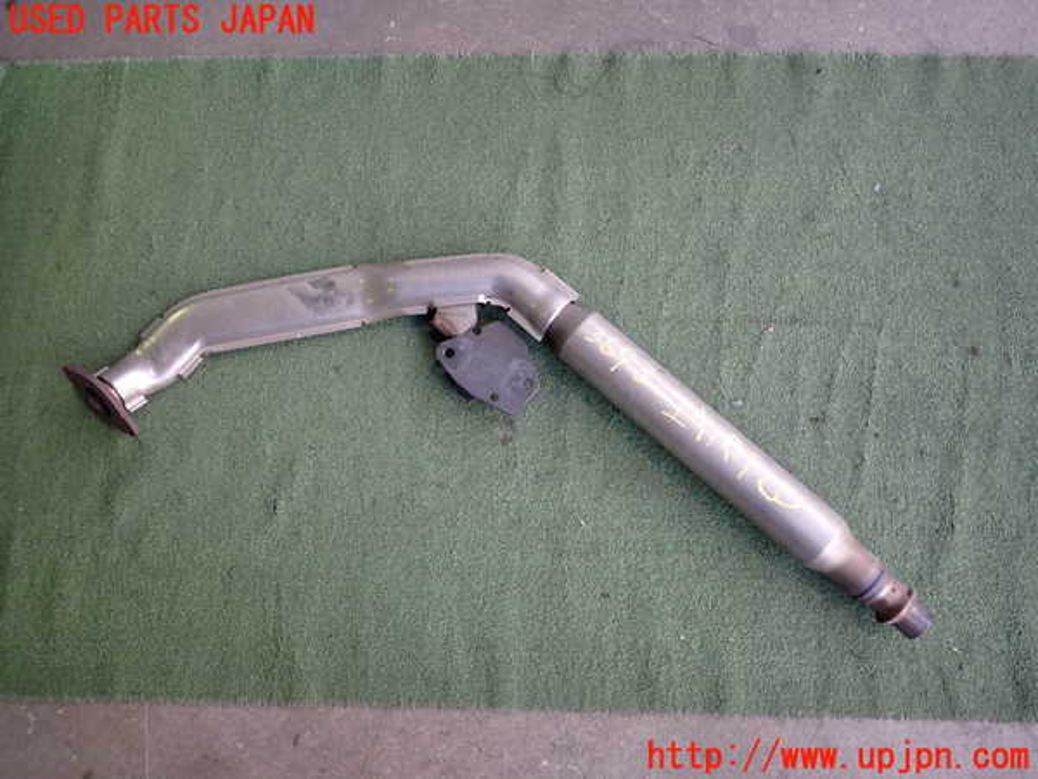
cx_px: 519
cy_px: 390
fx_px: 750
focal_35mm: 25
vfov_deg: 54.9
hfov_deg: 69.4
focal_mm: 4.5
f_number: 2
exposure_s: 1/100
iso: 200
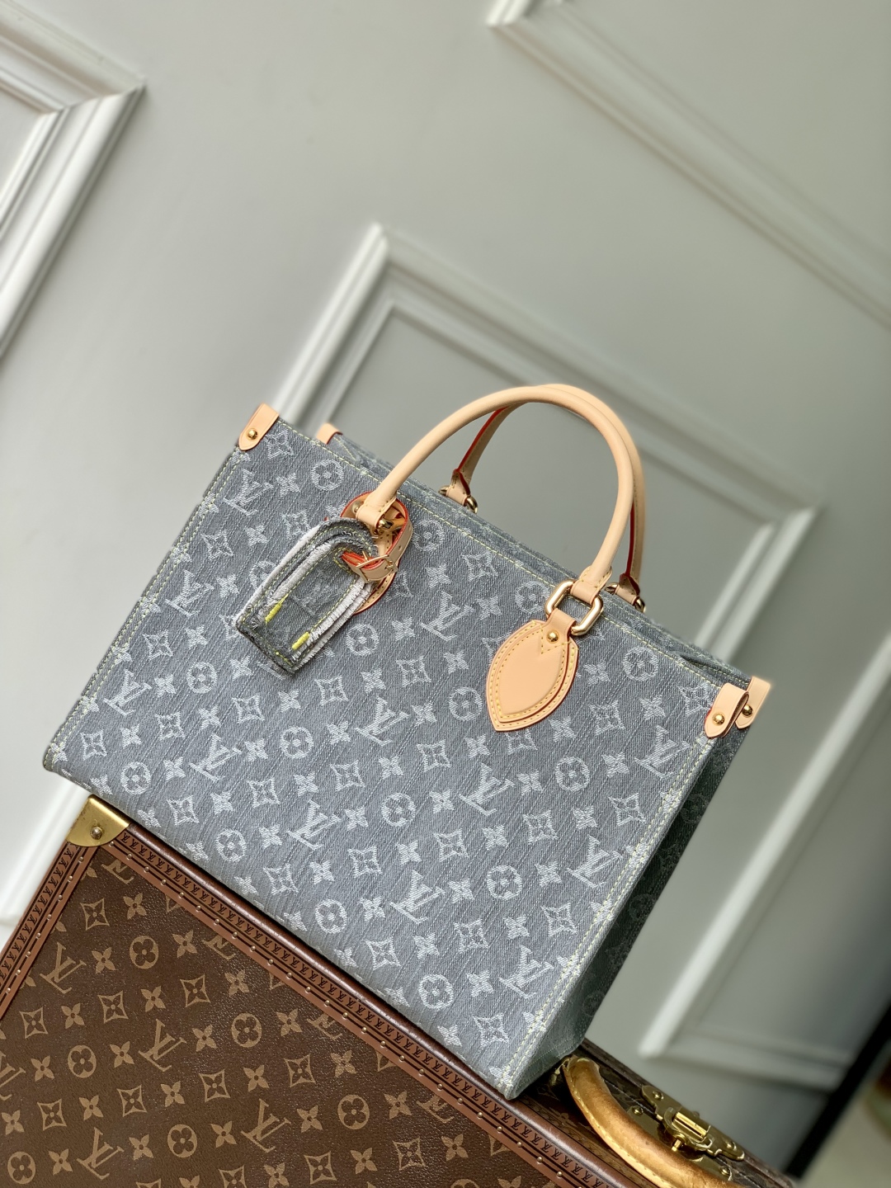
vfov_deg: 36.8
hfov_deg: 28.0
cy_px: 594
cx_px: 446
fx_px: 1785
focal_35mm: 52
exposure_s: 1/215
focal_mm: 6
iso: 16
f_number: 2.4
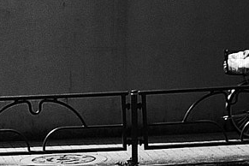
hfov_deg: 7.7
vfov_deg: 5.3
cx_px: -194
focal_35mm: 258
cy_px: 160
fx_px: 1784
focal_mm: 18.3
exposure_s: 1/350
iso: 100
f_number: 5.6
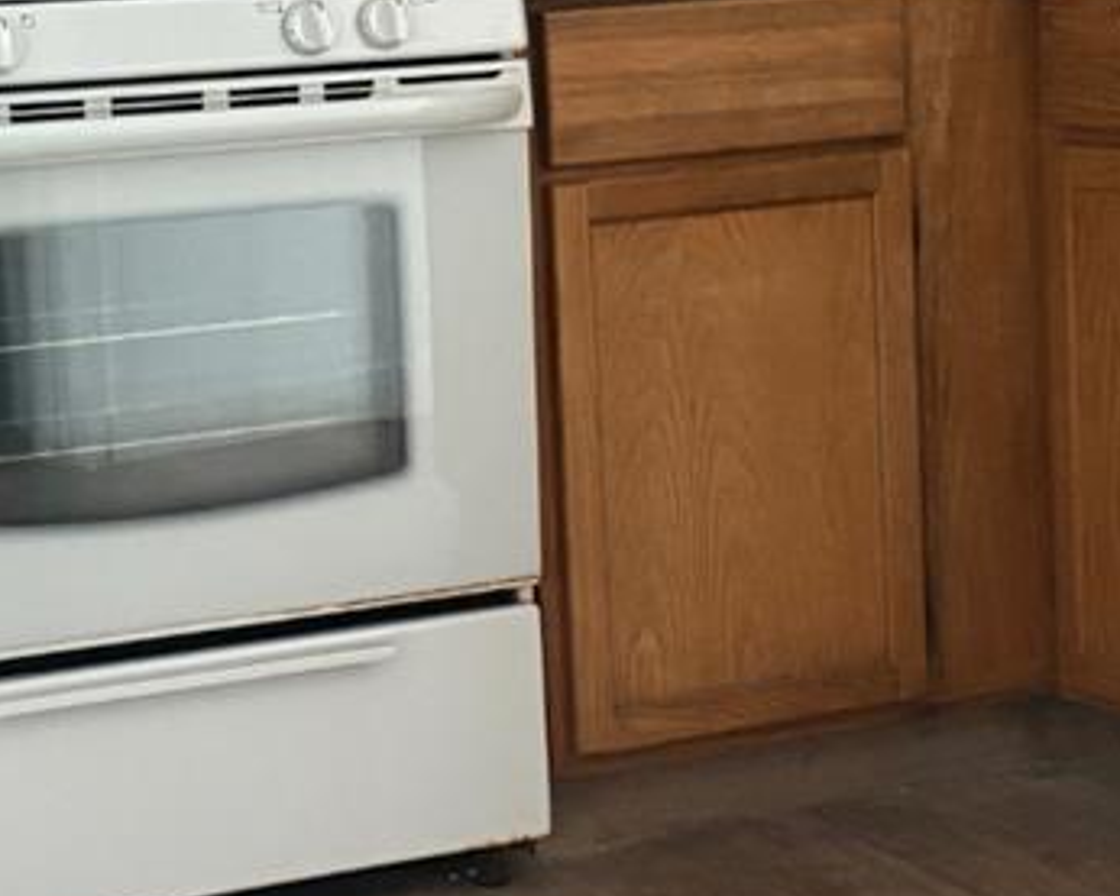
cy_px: 464
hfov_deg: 17.4
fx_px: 3647
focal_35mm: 110
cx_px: 468
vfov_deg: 14.0
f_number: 1.6
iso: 640
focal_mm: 5.96
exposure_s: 1/30
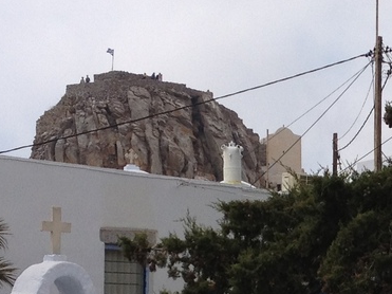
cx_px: 445
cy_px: 341
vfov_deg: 9.7
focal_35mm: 151
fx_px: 1709
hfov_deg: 12.8
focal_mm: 4.28
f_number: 2.4
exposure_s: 1/2304
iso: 50
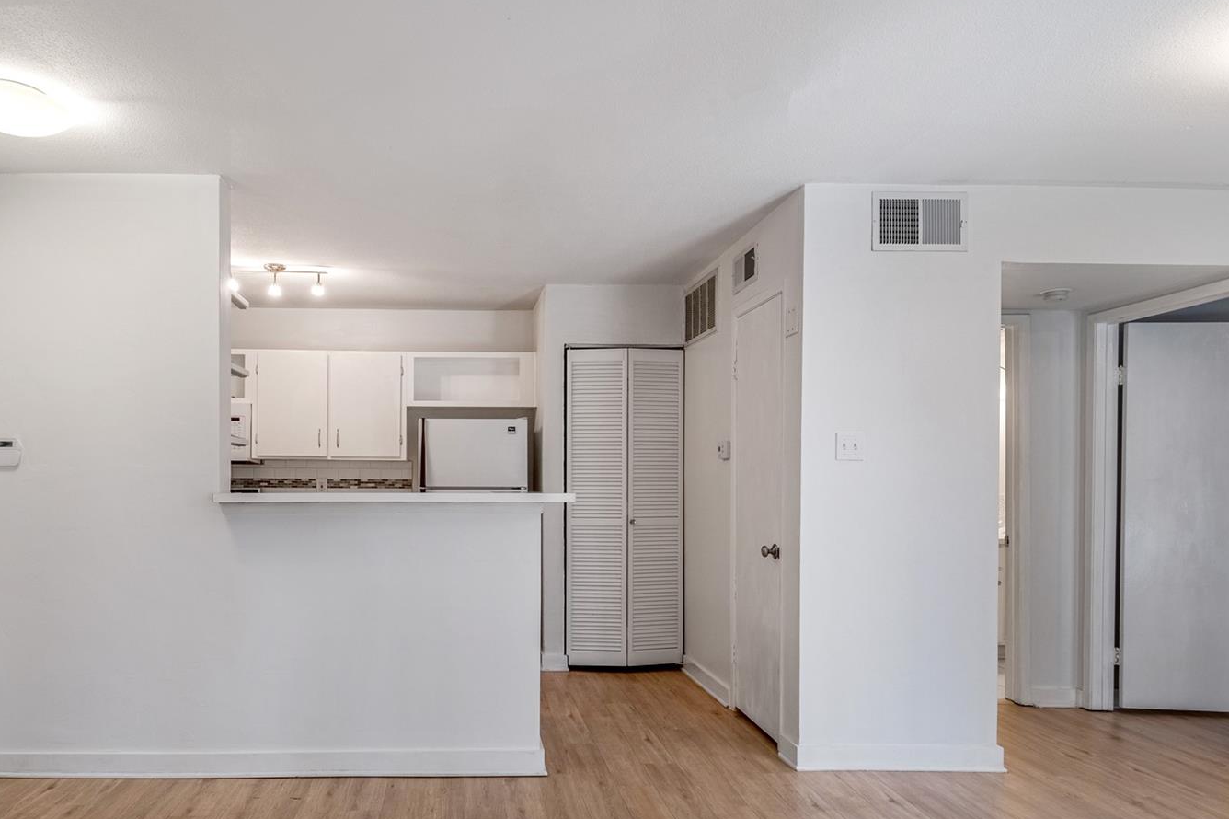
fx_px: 785
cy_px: 473
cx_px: 466
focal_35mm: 23
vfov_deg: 54.8
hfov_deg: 74.9
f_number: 8
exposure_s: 1/125
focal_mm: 10
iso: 160
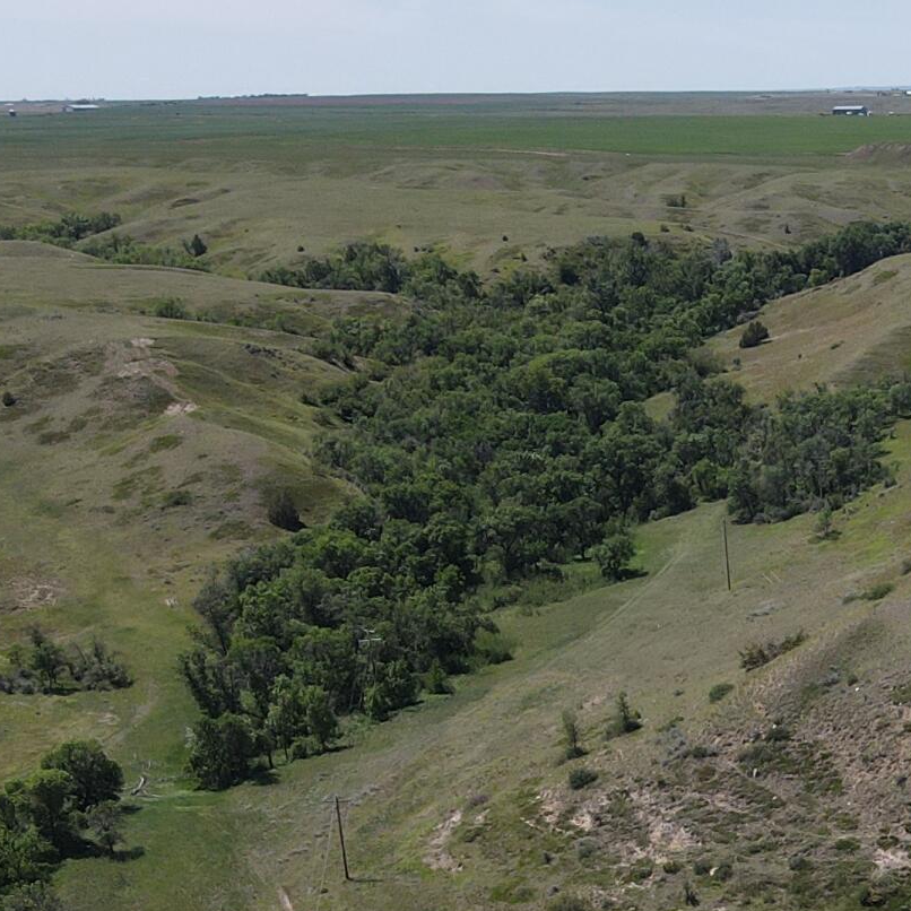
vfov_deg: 21.2
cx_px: 1212
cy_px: 910
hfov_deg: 20.0
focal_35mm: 79
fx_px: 2352
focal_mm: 4.5
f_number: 2.8
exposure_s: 1/725
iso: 100
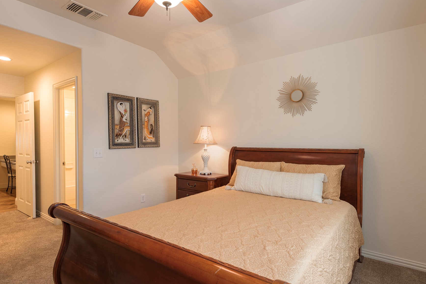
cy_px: 147
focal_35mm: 20
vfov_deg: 61.9
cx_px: 211
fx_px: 237
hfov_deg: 84.0
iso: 100
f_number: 7.1
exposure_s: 1/2
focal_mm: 16
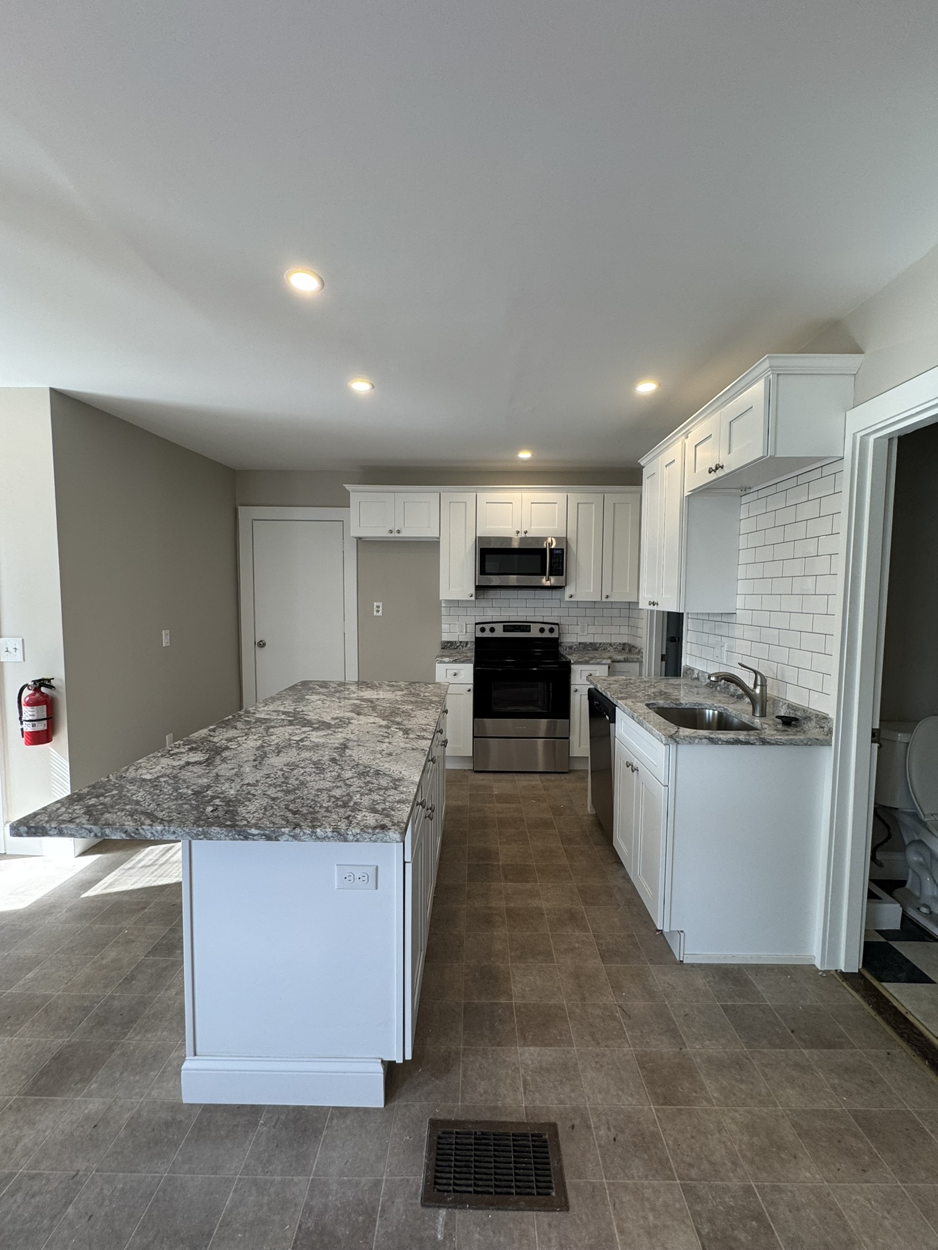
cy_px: 625
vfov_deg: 102.1
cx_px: 469
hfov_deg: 85.7
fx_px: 506
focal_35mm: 14
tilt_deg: -3.6
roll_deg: +0.0
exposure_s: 1/120
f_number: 2.2
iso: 100
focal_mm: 2.22
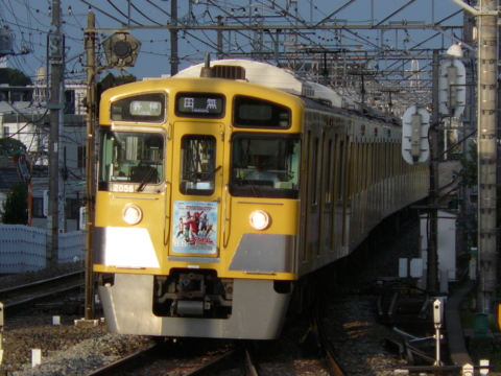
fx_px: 5384
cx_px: 250
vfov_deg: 4.0
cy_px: 188
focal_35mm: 372
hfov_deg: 5.3
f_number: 3.3
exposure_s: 1/500
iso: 125
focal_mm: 41.3
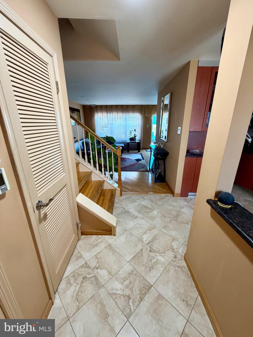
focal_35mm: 14
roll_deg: +0.2
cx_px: 126
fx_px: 136
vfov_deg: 102.1
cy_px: 168
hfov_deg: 85.7
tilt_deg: -16.8
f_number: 2.2
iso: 320
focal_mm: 2.22
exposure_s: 1/60
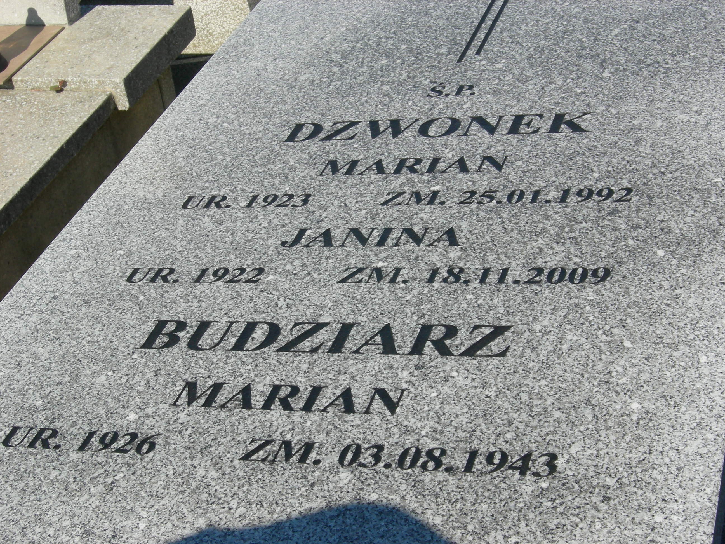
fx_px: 1382
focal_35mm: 66
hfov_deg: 29.4
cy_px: 272
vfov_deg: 22.3
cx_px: 362
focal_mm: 13.7
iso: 64
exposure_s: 1/268
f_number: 7
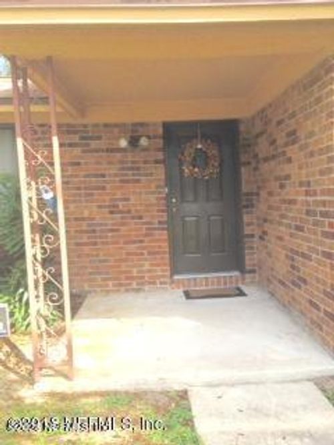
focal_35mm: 33
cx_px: 167
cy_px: 222
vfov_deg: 55.4
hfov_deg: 42.9
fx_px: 425
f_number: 2.4
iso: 50
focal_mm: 4.12
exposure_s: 1/516
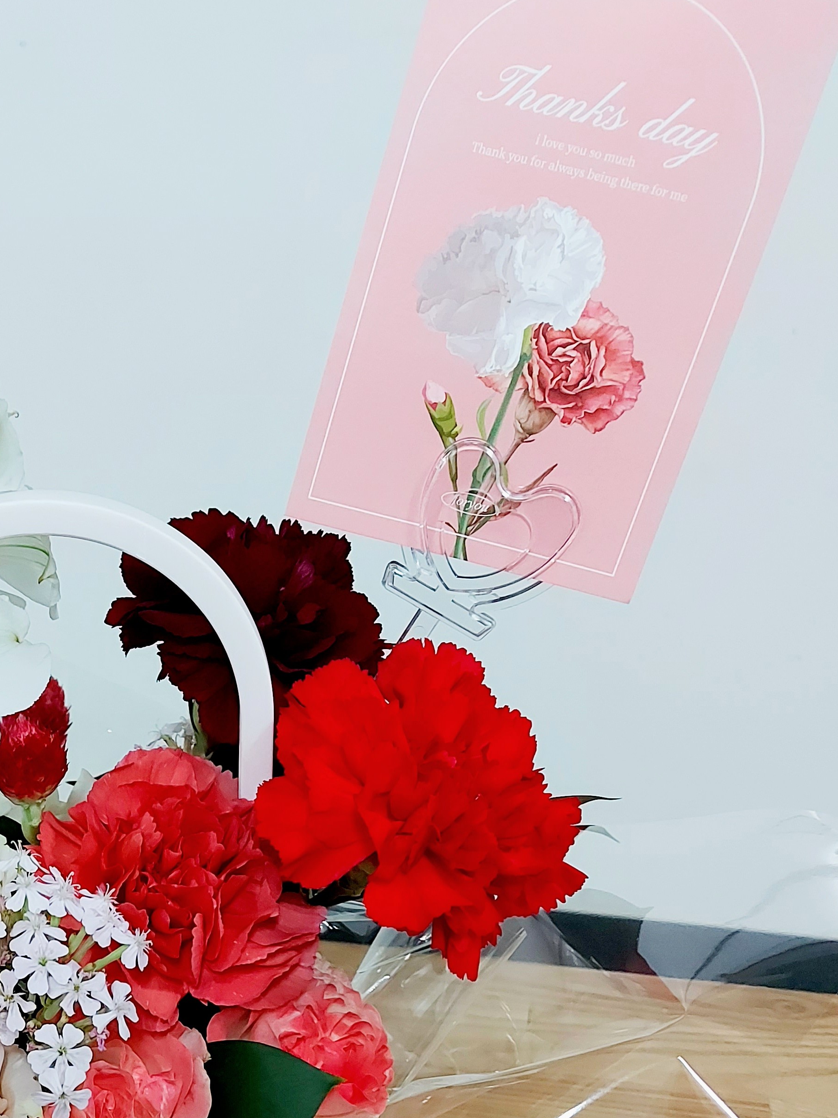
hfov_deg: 30.1
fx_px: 1485
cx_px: 80
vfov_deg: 39.2
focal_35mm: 46
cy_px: 932
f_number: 1.8
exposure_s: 1/60
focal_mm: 5.23
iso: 200
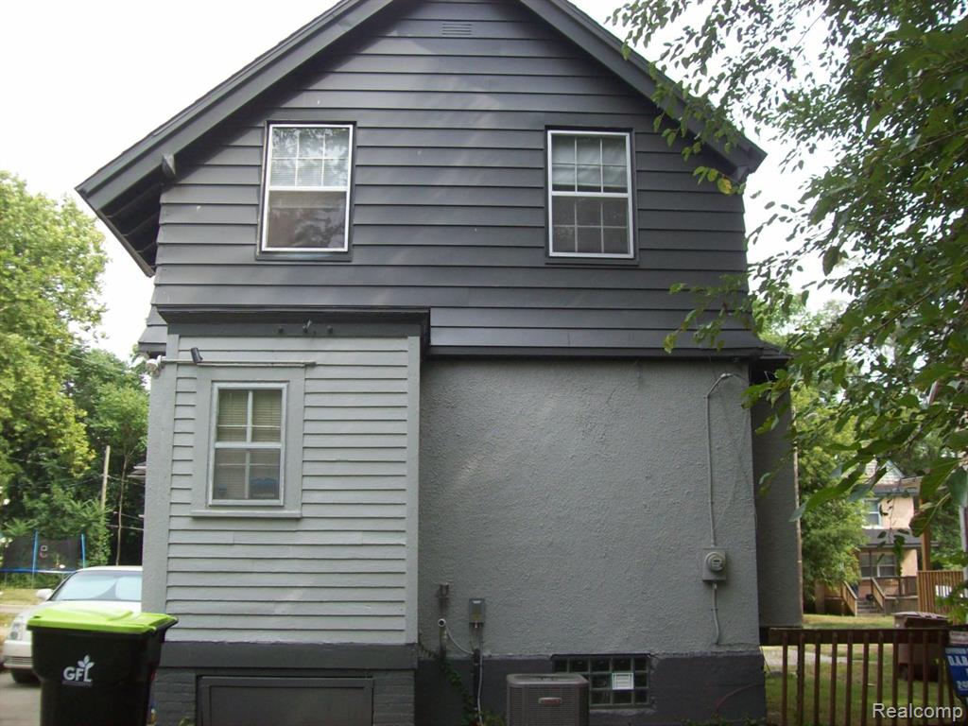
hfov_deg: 51.4
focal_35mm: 36
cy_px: 363
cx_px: 484
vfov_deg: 39.7
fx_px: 1007
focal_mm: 6
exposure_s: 1/415
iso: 80
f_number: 2.7
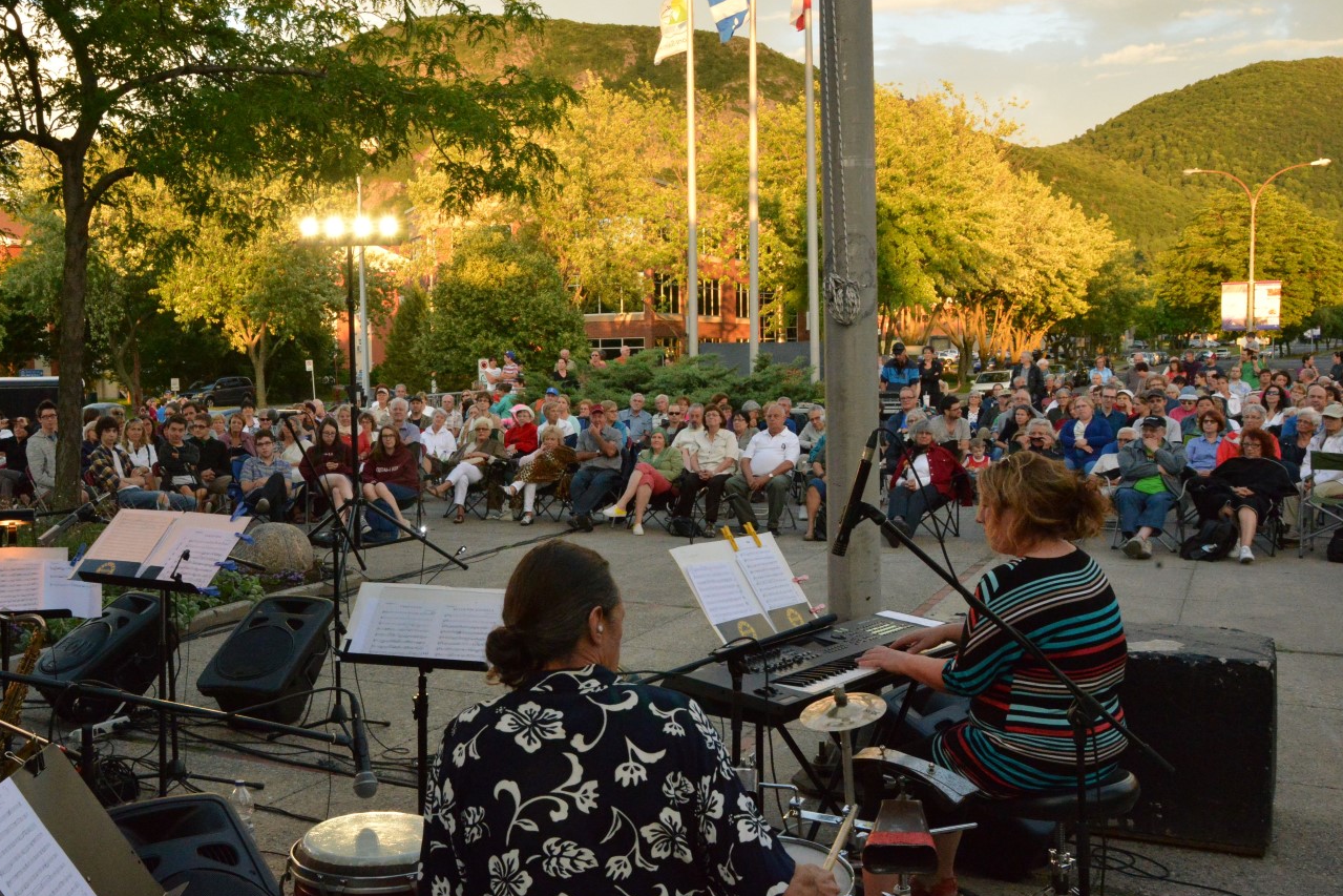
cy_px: 449
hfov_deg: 50.2
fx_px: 1418
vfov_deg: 35.1
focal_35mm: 38
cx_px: 498
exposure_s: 1/250
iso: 6400
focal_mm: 30
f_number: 16
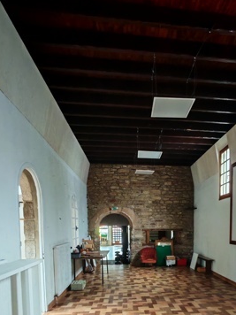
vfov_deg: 61.0
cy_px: 243
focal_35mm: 27
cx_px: 150
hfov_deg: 50.7
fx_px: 245
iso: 200
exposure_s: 1/20
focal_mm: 1.96
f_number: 2.2
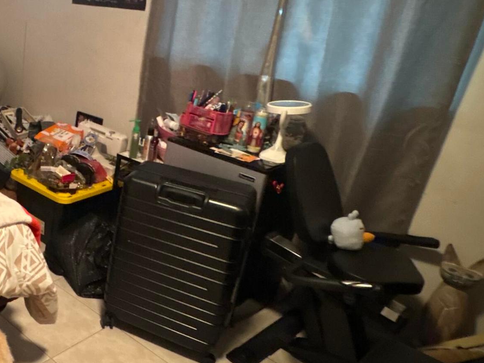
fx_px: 503
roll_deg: -1.7
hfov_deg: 42.5
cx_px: -25
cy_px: 154
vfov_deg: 39.6
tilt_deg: -20.7
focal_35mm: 36
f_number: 2.2
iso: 800
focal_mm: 2.22
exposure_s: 1/30
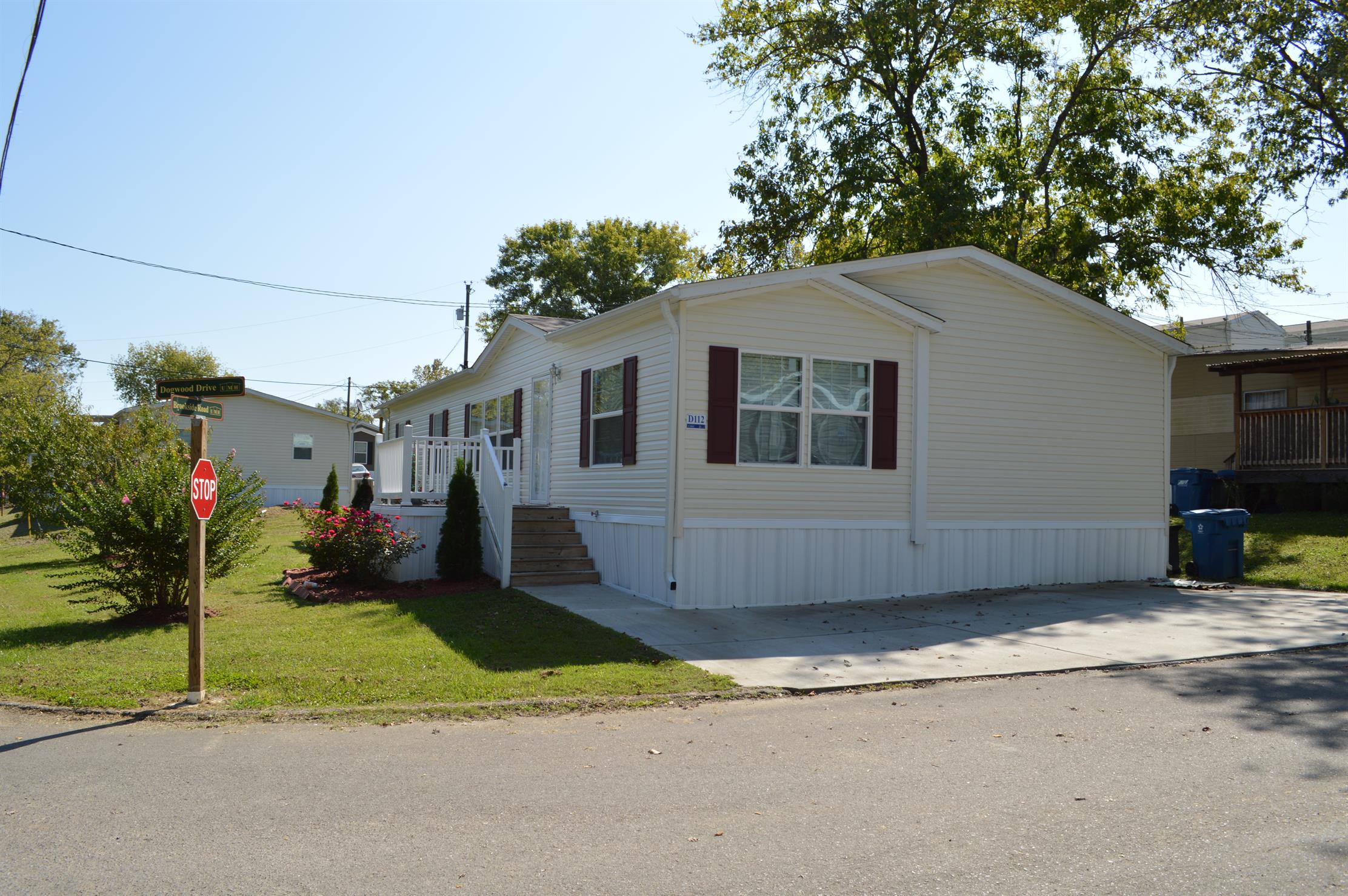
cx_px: 674
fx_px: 1010
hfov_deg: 67.4
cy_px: 448
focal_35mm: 27
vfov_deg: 47.9
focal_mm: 18
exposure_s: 1/200
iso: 100
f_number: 8
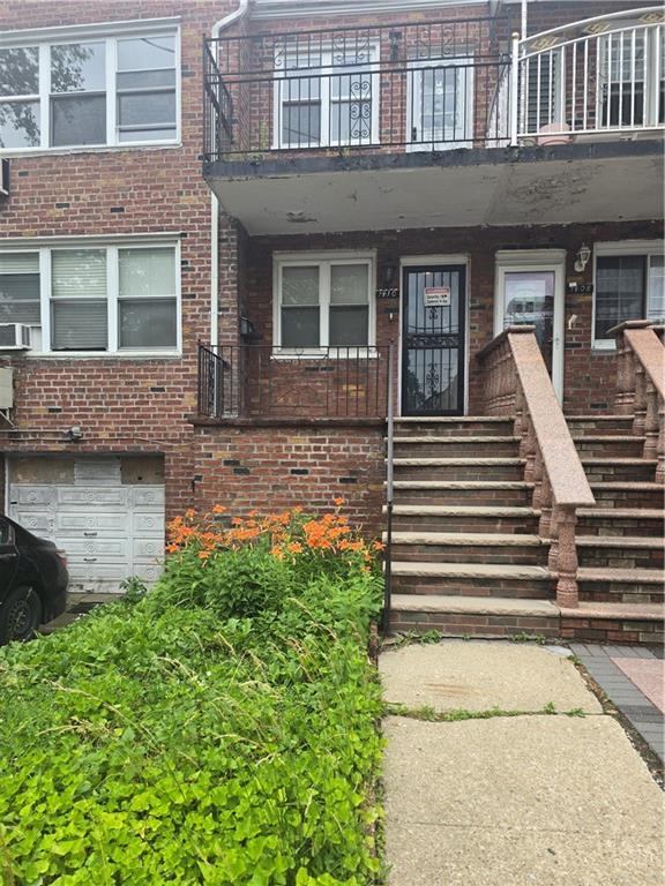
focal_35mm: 23
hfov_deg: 58.9
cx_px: 332
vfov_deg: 73.9
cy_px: 443
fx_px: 589
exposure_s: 1/180
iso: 12
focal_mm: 6.3
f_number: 1.7
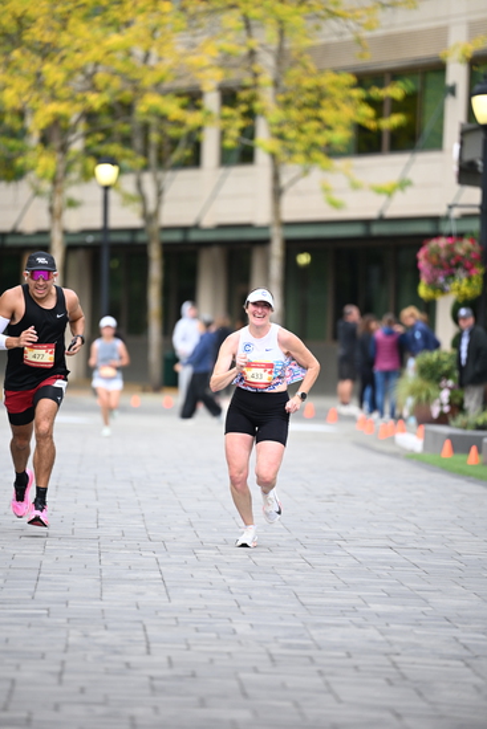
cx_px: 244
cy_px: 364
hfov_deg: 6.9
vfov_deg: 10.3
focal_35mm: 200
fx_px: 4055
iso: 1000
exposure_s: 1/1600
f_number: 2.8
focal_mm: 200
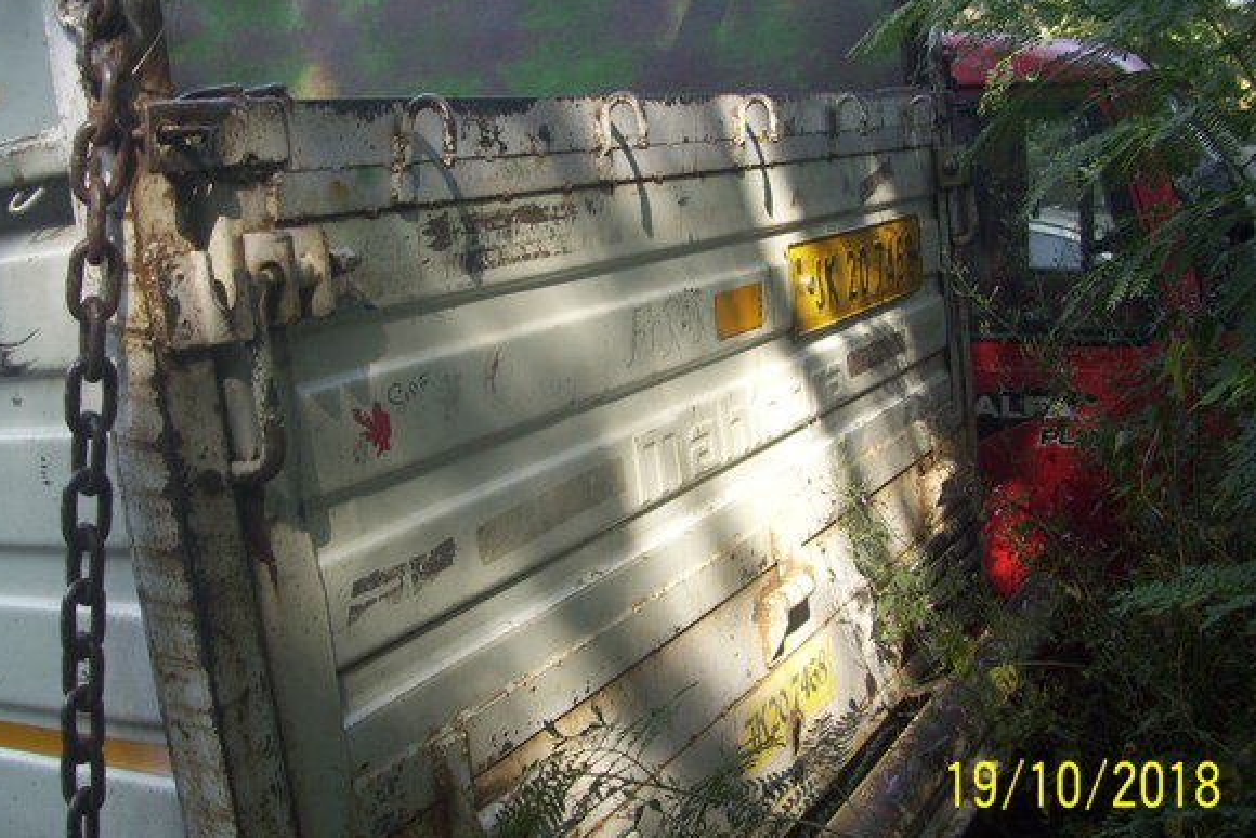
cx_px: 598
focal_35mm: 39
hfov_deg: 49.5
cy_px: 394
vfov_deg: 34.2
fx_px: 1361
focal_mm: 5.7
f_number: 2.9
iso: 80
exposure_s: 1/125
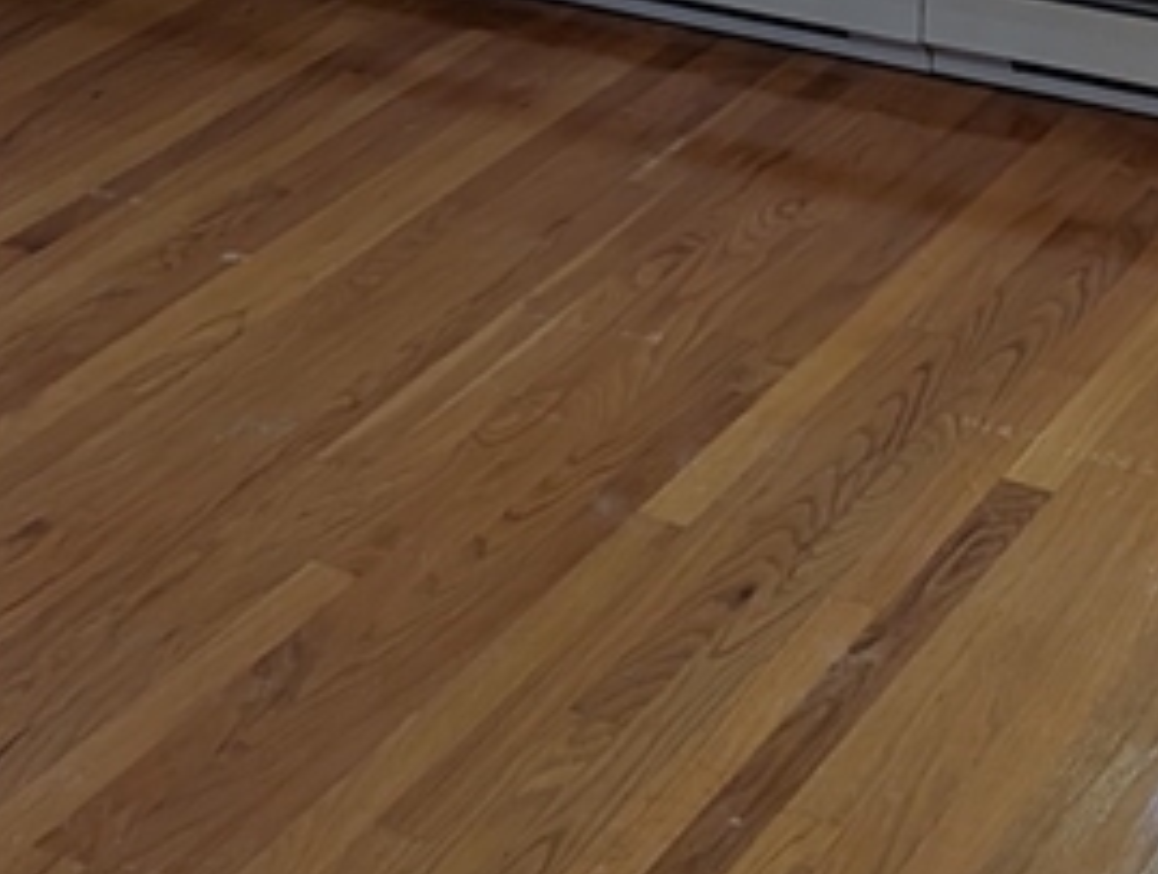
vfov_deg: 14.8
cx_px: 185
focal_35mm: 91
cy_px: -555
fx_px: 3051
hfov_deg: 21.2
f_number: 1.68
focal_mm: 6.9
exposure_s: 1/119
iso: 207
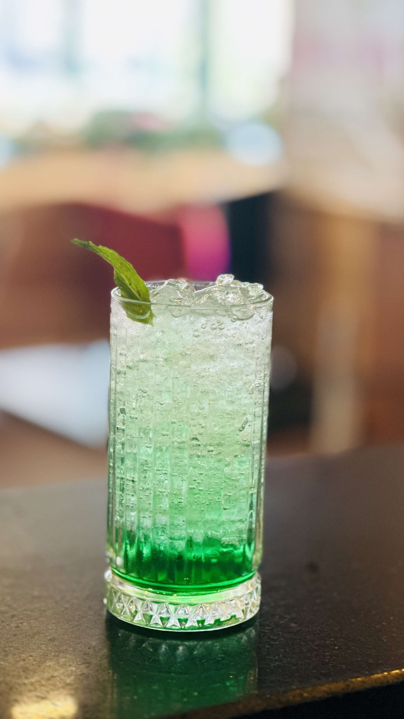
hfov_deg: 14.4
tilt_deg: -10.8
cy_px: 359
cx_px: 188
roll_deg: -1.5
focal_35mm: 84
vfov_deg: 25.3
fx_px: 1600
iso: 250
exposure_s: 1/33
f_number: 2.8
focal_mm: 9
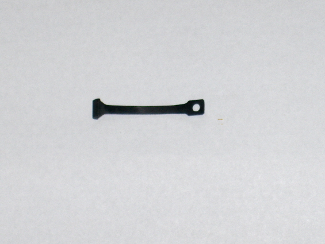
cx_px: 162
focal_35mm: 105
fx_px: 987
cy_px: 122
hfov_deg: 18.7
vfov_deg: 14.1
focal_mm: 22.5
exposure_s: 1/125
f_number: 5
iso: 100
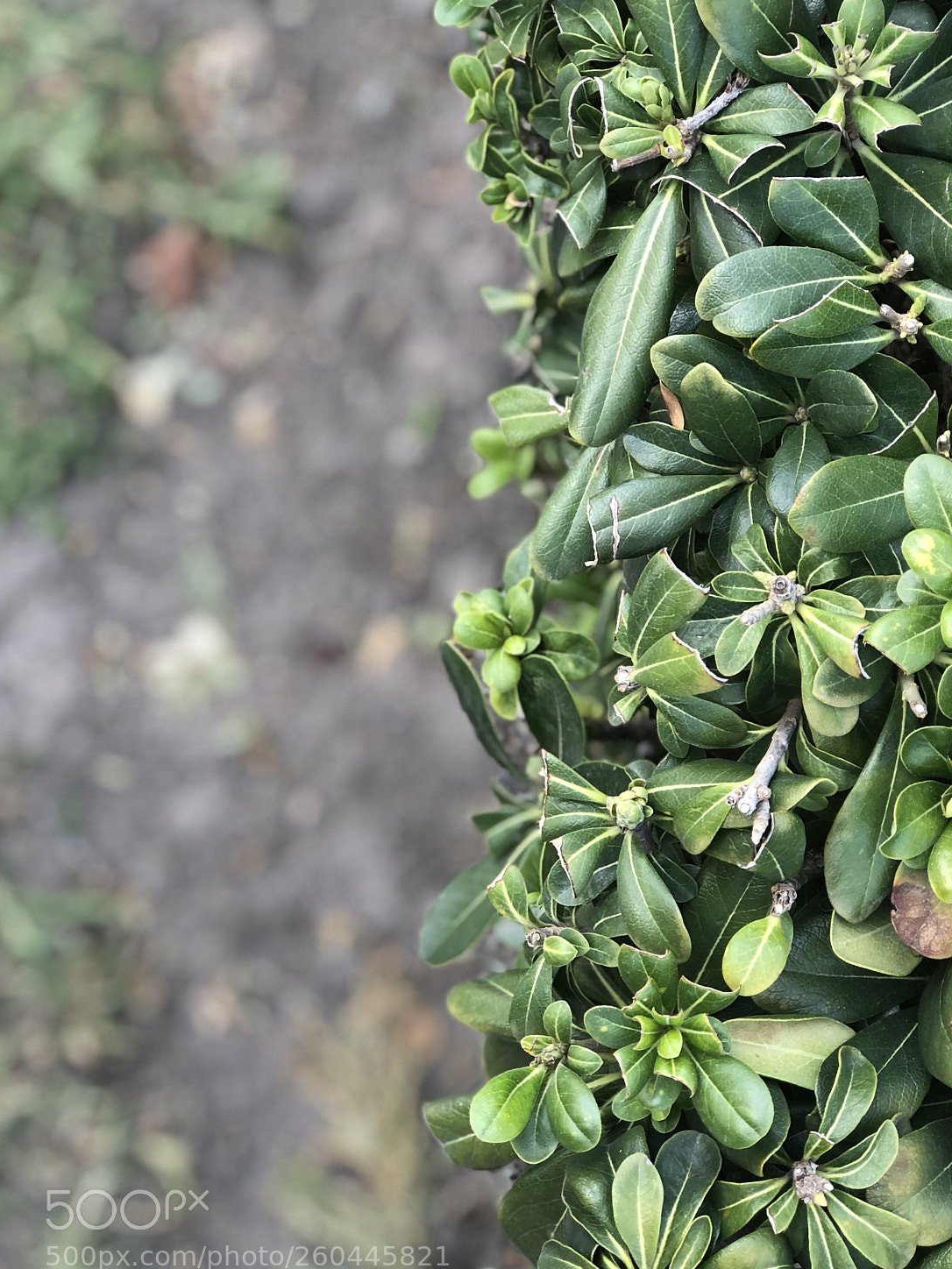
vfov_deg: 30.7
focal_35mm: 63
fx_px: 2310
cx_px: 517
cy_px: 624
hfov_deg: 23.3
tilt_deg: -85.1
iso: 32
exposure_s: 1/60
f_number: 2.8
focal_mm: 6.6
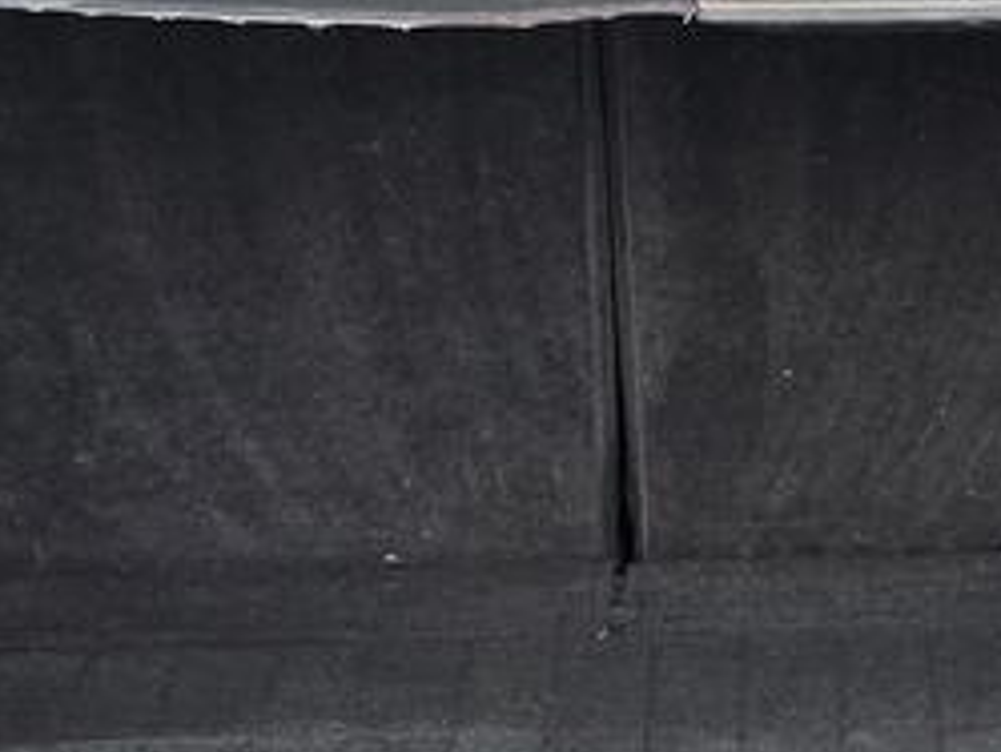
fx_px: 3414
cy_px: 720
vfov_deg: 12.4
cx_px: 796
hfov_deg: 16.6
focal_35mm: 118
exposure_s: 1/120
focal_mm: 6.3
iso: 320
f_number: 1.7
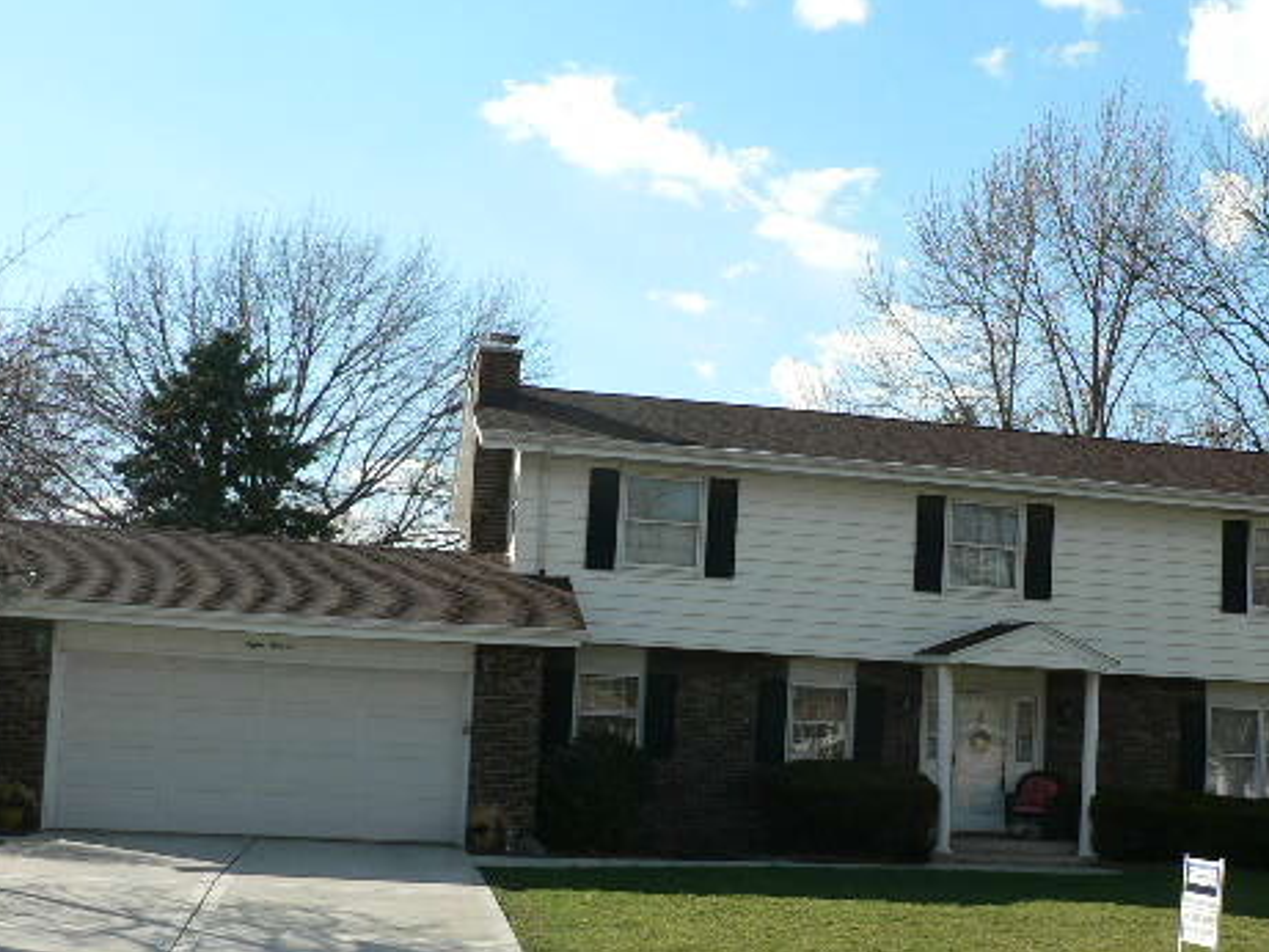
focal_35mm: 50
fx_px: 1833
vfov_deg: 28.9
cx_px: 859
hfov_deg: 37.7
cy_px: 652
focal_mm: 6
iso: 80
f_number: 4
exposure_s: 1/400
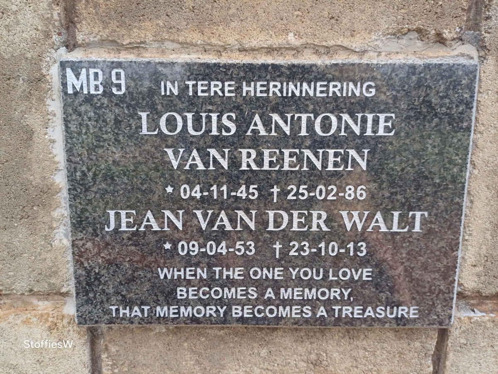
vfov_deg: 54.9
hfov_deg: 69.4
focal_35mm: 25
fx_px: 360
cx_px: 249
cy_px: 187
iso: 50
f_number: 1.8
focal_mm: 4.65
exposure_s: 1/133
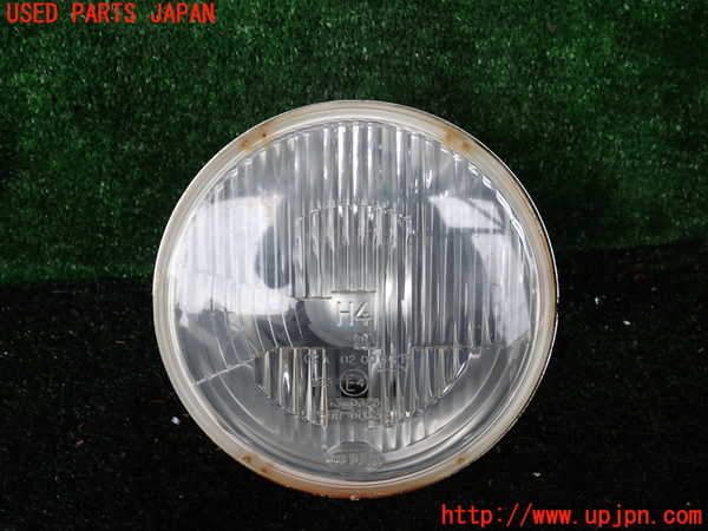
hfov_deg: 60.0
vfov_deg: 46.8
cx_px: 354
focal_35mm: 30
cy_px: 266
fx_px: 614
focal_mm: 5.4
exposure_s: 1/60
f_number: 2.3
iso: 125
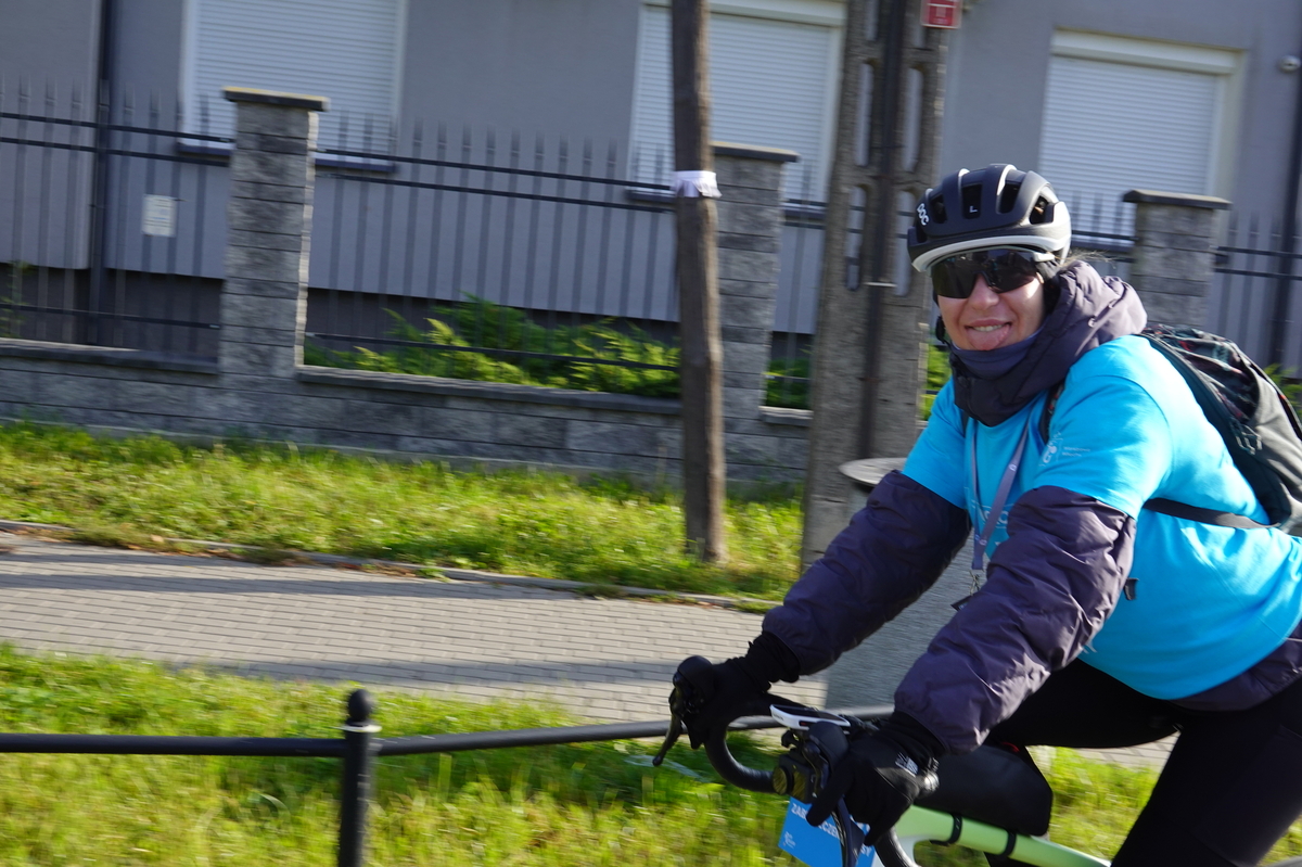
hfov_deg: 39.6
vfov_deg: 27.0
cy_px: 434
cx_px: 651
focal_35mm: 50
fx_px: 1807
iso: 125
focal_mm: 19.03
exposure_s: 1/250
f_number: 5
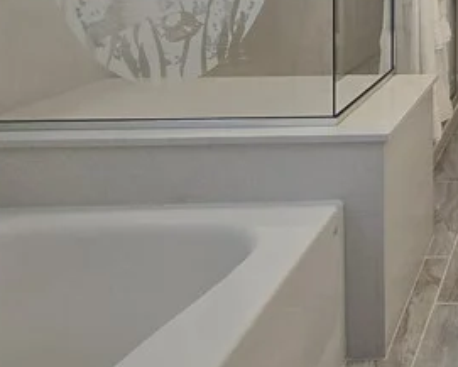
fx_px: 651
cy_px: -107
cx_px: 597
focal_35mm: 48
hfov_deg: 30.5
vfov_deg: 26.7
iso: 80
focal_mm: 2.2
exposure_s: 1/120
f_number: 2.2
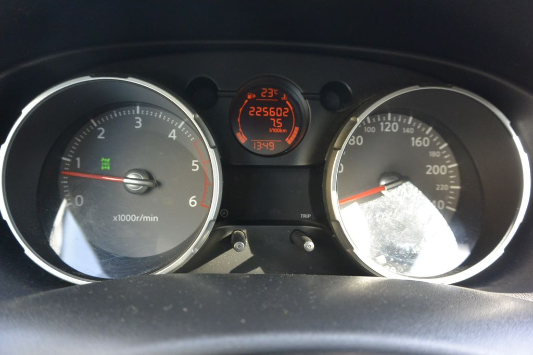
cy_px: 178
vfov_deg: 47.9
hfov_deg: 67.4
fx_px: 400
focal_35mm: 27
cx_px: 266
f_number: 3.5
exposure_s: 1/125
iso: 400
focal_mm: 10
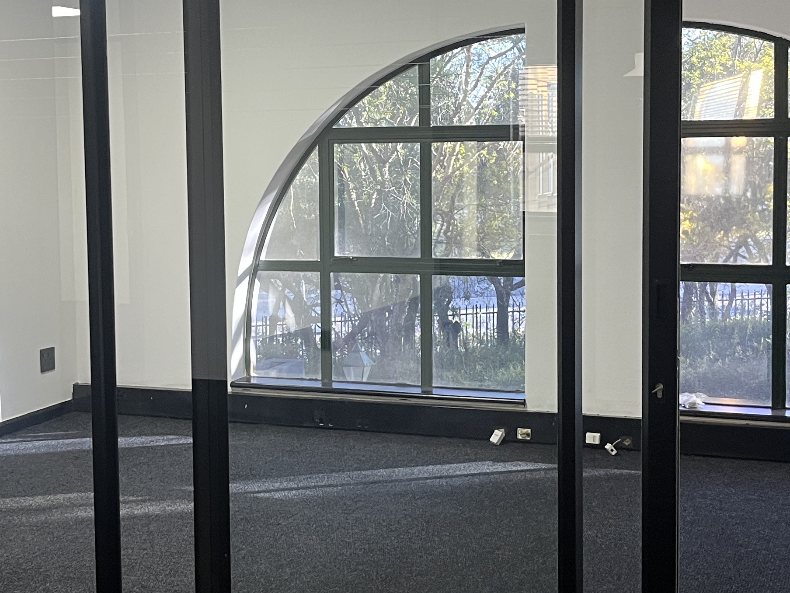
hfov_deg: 33.2
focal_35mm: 58
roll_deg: +0.2
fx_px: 1324
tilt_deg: -4.8
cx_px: 362
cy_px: 258
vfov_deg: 25.2
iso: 125
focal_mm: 5.1
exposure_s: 1/50
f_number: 1.6
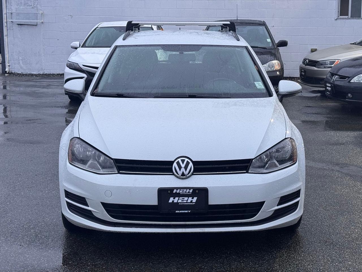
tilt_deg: -8.1
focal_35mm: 48
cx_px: 181
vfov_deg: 30.3
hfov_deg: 39.7
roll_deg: +0.1
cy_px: 136
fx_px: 502
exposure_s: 1/104
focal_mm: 6.76
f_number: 1.78
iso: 100
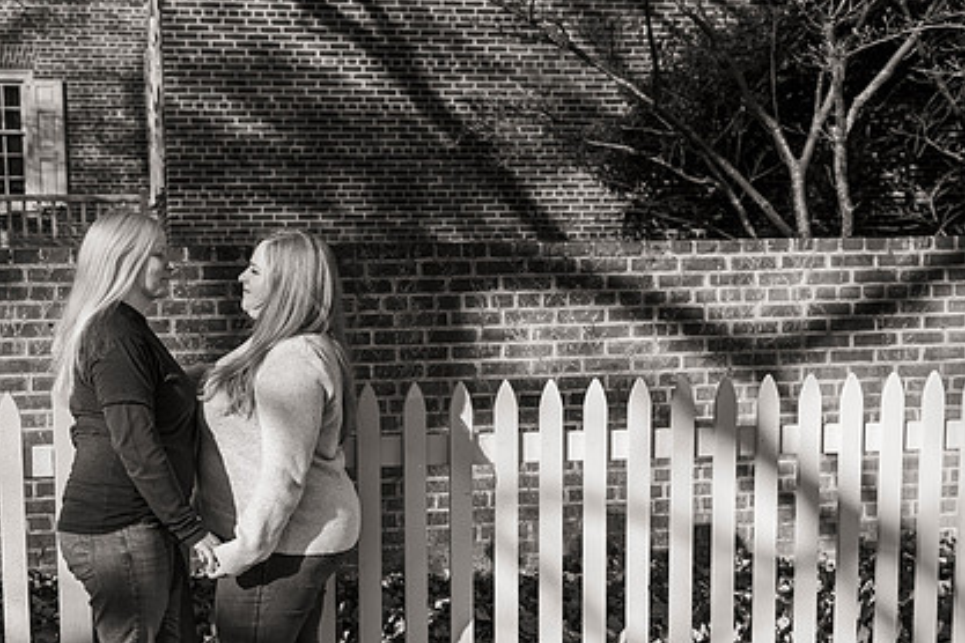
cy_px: 427
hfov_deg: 40.2
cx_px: 382
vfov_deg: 27.4
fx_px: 1313
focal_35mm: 49
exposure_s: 1/4000
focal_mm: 34
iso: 400
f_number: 4
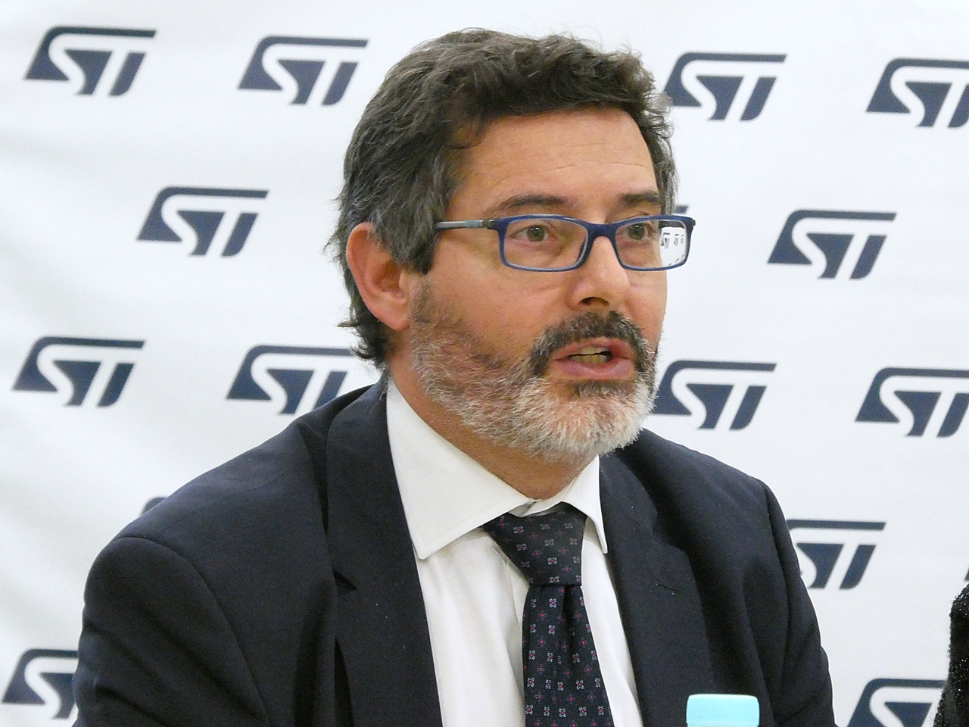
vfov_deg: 8.0
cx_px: 484
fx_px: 5179
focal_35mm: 185
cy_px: 364
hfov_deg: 10.7
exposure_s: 1/60
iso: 1600
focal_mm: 33.2
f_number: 5.6
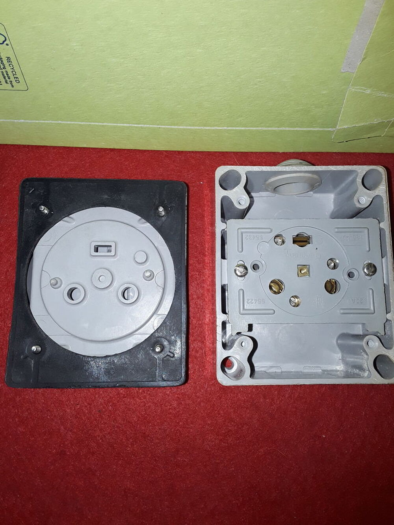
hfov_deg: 51.4
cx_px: 197
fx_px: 410
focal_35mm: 27
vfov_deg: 65.3
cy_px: 262
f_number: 1.9
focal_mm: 2.91
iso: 40
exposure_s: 1/100
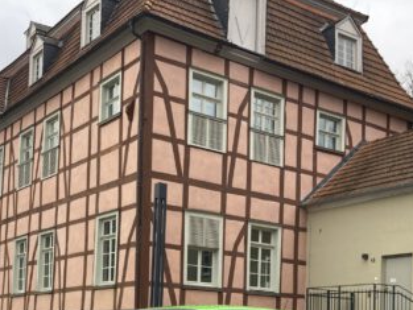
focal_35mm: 56
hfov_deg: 34.3
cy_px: 307
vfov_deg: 24.9
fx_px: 668
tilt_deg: +2.8
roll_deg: -1.7
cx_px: 196
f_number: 1.8
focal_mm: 3.99
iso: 25
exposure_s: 1/122
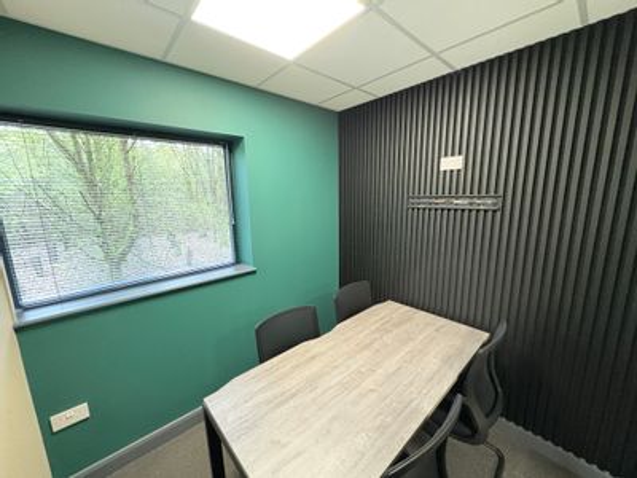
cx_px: 318
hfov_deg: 102.1
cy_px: 239
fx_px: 258
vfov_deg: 85.7
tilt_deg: -8.7
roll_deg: +1.2
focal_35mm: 14
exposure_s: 1/50
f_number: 2.2
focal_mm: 2.22
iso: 500
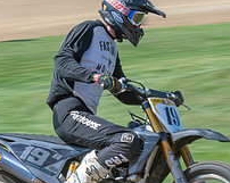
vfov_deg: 4.4
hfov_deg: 5.6
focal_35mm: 348
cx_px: 142
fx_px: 2365
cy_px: 171
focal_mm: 86
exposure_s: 1/160
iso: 200
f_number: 8
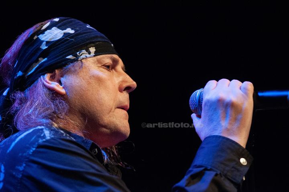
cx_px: 144
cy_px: 96
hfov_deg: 9.5
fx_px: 1744
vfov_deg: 6.3
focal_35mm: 218
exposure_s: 1/250
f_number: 2.8
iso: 1600
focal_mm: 145
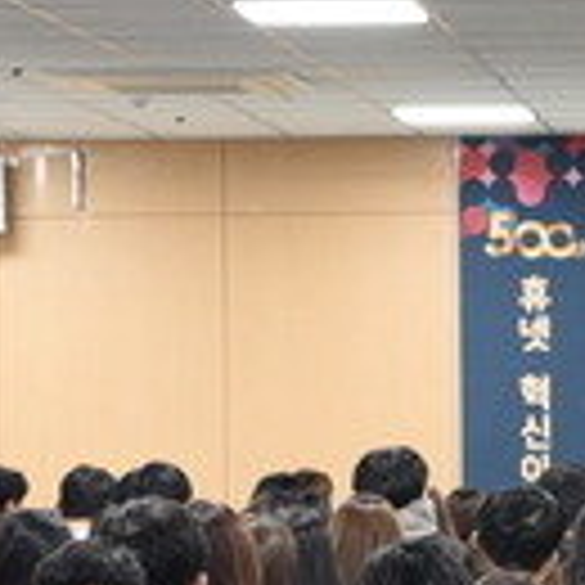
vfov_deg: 8.0
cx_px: 801
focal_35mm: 219
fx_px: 4187
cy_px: 394
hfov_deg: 7.9
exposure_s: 1/40
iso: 320
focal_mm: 24
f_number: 2.8
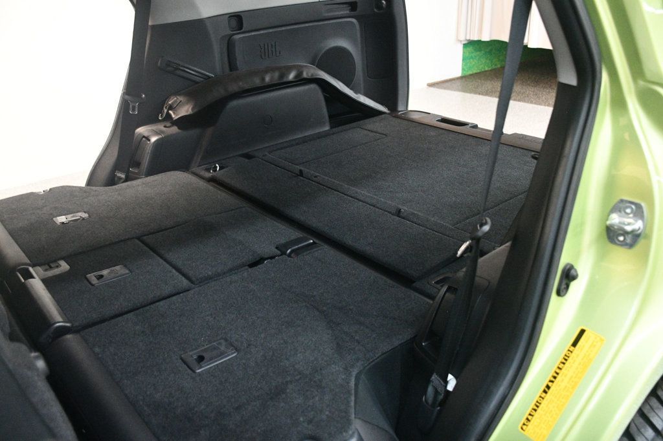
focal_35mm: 33
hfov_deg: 57.2
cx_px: 332
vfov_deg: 39.9
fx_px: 608
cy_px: 220
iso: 4000
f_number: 3.5
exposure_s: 1/60
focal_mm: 22
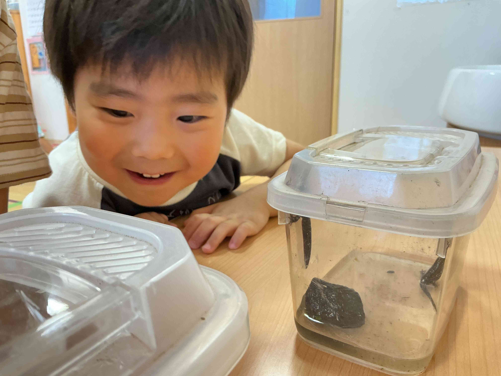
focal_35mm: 29
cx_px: 250
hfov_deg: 61.7
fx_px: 420
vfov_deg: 48.2
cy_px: 188
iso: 80
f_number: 1.8
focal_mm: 3
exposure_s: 1/60
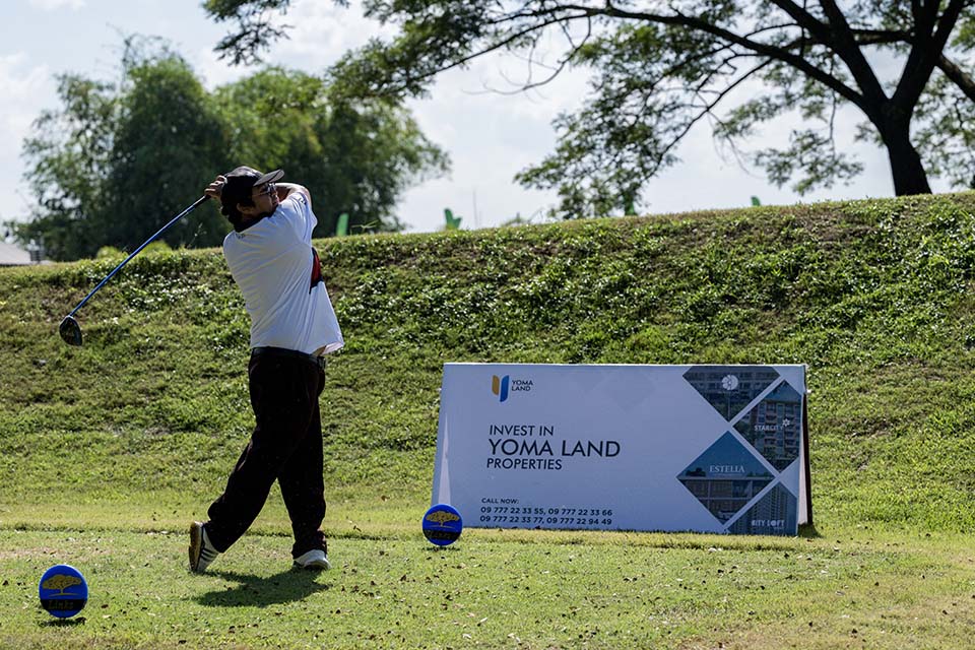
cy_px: 325
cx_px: 488
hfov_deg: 22.1
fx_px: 2491
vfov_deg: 14.9
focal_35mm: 92
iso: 450
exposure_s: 1/5000
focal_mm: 92
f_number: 4.5
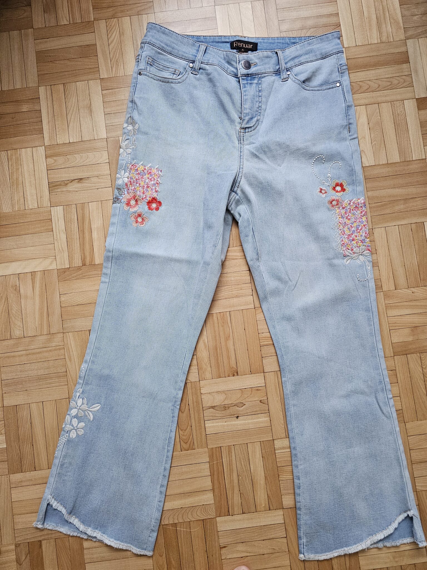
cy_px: 285
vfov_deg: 73.9
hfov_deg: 58.9
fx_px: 378
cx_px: 214
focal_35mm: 23
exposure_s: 1/120
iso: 640
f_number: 1.7
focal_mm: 6.3
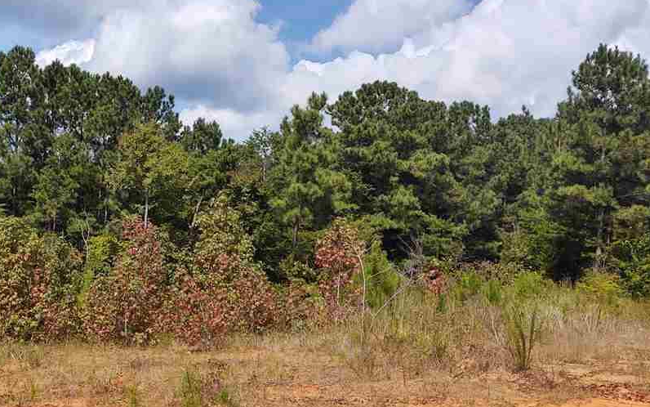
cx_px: 188
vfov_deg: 28.0
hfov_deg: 42.5
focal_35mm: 46
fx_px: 815
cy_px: 241
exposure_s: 1/7260
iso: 100
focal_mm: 4.75
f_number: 1.7
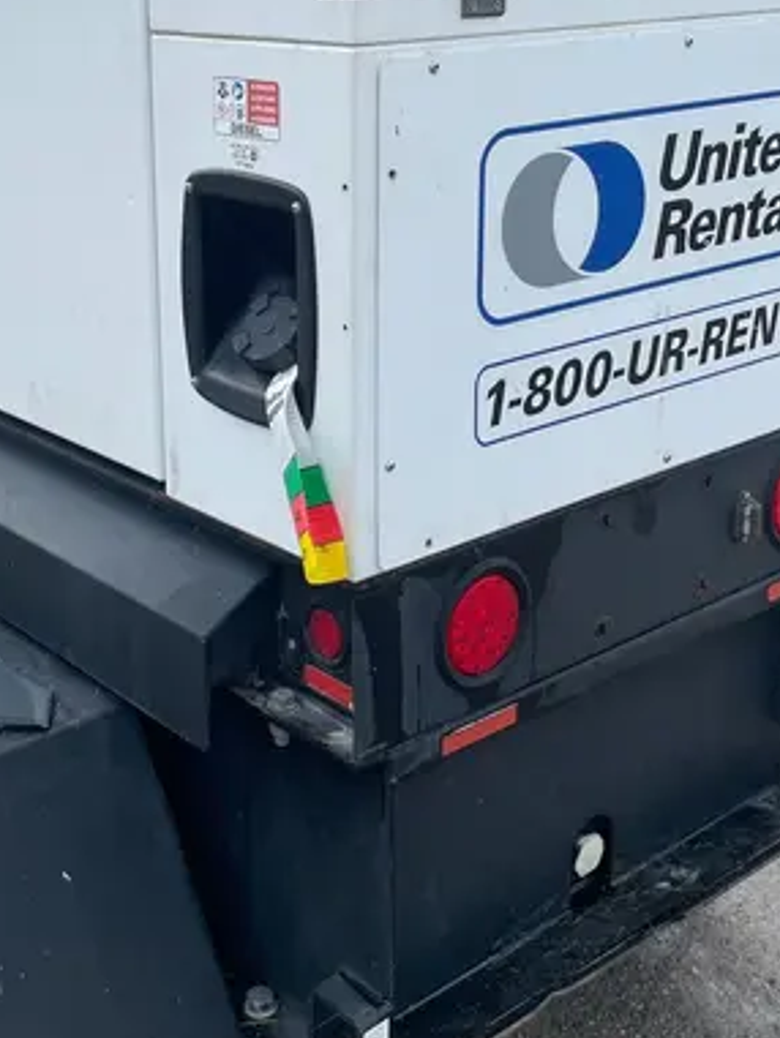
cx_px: 265
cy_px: 323
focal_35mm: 50
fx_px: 1501
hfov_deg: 28.9
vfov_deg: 37.6
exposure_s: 1/1618
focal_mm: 4.2
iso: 32
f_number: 1.6
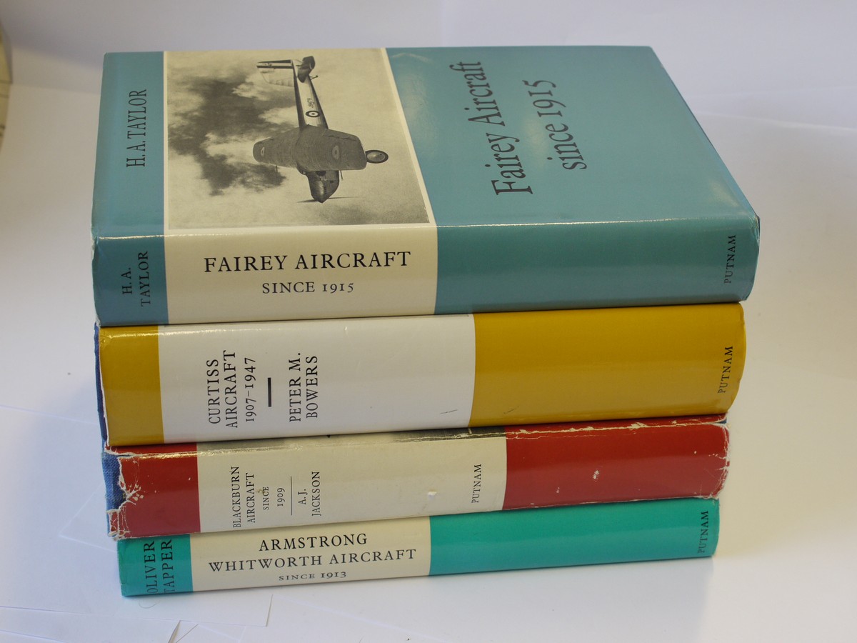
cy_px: 322
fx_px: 1485
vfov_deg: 24.4
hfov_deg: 32.2
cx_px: 428
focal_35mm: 60
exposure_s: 1/50
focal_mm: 30
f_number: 7.1
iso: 400
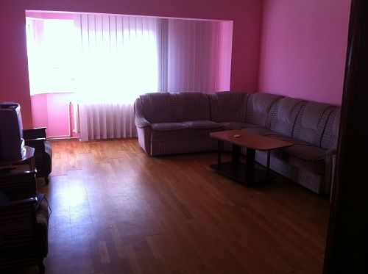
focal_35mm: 35
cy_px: 137
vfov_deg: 40.6
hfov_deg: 52.7
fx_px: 371
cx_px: 184
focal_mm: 3.85
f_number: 2.8
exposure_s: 1/60
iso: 100
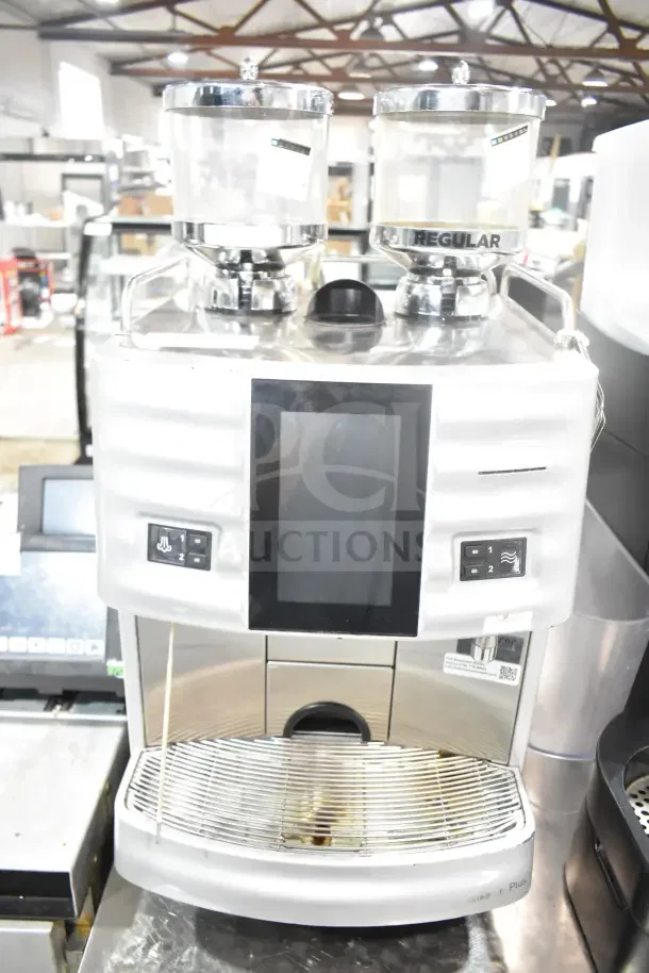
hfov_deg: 48.0
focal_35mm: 27
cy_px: 486
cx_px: 324
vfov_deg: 67.4
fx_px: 730
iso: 1600
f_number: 3.5
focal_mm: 18
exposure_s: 1/50
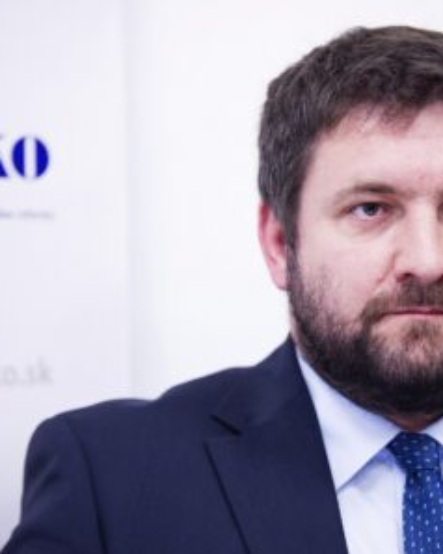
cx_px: 279
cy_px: 277
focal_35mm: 227
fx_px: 3724
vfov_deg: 8.5
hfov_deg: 6.8
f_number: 4
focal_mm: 160
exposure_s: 1/200
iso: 2000
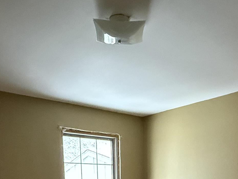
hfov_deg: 41.1
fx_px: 316
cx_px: 139
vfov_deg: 25.5
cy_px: 252
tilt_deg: -11.7
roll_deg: +0.7
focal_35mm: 46
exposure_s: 1/60
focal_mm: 2.22
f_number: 2.2
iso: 1250
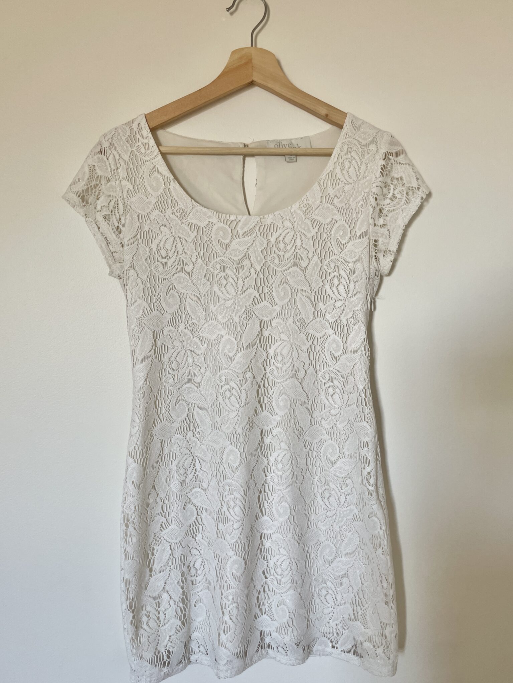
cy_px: 342
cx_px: 256
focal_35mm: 26
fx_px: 514
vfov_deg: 67.3
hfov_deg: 53.1
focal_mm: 4.2
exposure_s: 1/110
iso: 125
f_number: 1.6
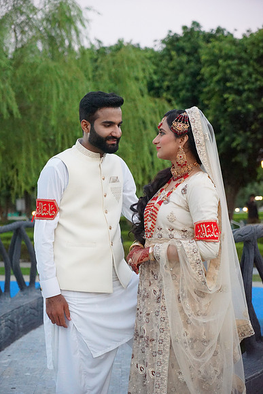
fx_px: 745
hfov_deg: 20.0
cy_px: 197
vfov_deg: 29.6
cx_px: 132
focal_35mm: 68
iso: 10000
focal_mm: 68
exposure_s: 1/200
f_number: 4
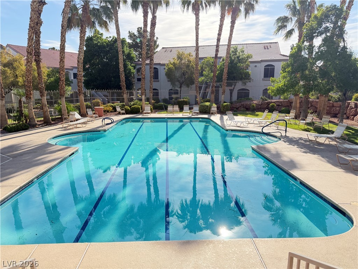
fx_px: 248
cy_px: 134
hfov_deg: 71.6
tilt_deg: -10.4
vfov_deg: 56.8
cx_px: 179
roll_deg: +0.3
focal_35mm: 24
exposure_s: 1/2053
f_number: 1.78
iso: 100
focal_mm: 6.76
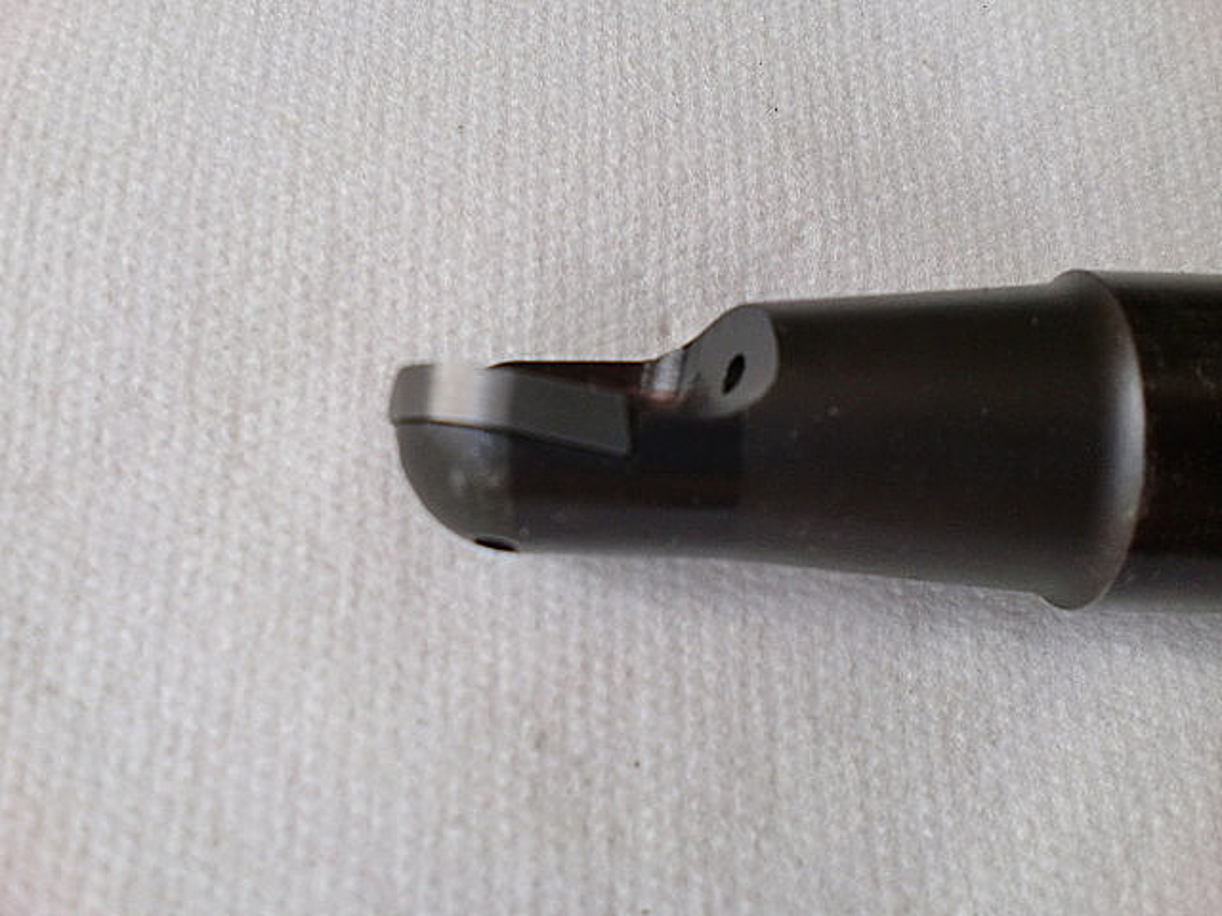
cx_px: 611
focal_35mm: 35
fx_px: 1236
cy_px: 458
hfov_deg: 52.6
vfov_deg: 40.7
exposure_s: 1/60
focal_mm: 6.3
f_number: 3.1
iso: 100
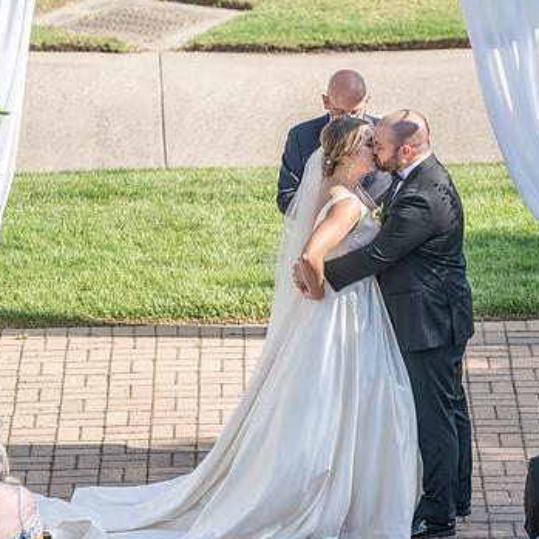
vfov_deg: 6.0
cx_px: 335
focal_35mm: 294
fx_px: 5179
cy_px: 294
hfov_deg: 6.0
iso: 100
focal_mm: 197
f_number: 5.6
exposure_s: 1/320
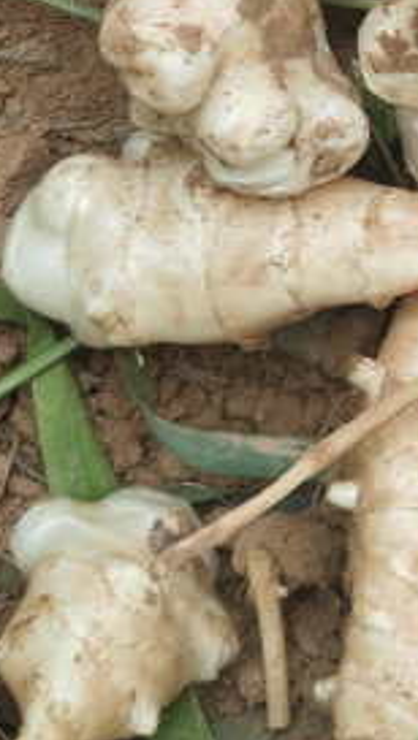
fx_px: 2006
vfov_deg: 19.9
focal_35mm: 102
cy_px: -107
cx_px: 722
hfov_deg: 11.2
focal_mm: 5.59
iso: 50
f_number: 1.8
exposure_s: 1/148
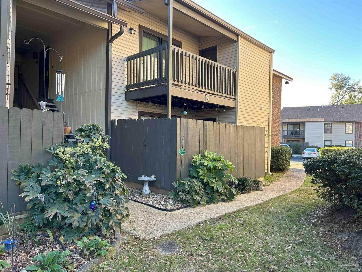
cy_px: 136
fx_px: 272
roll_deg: -0.8
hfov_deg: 67.3
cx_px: 181
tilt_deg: +0.3
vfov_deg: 53.1
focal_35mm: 26
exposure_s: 1/353
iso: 50
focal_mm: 5.7
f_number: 1.5
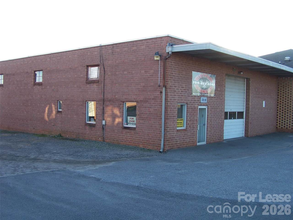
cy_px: 110
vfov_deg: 37.7
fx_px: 322
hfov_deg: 49.0
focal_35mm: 38
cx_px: 146
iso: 80
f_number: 2.8
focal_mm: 6.3
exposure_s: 1/160
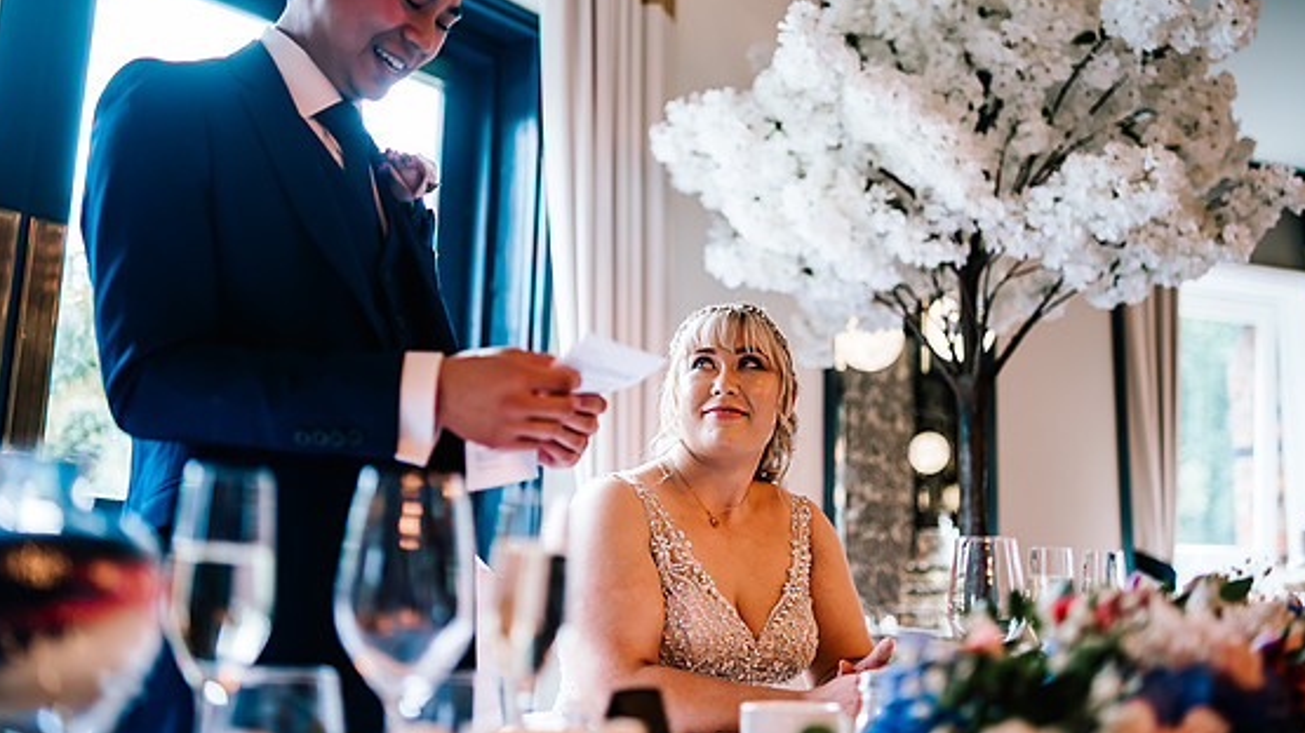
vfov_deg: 30.4
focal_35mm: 39
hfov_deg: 51.6
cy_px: 304
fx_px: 1349
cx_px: 661
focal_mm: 35
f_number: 1.4
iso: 250
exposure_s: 1/250
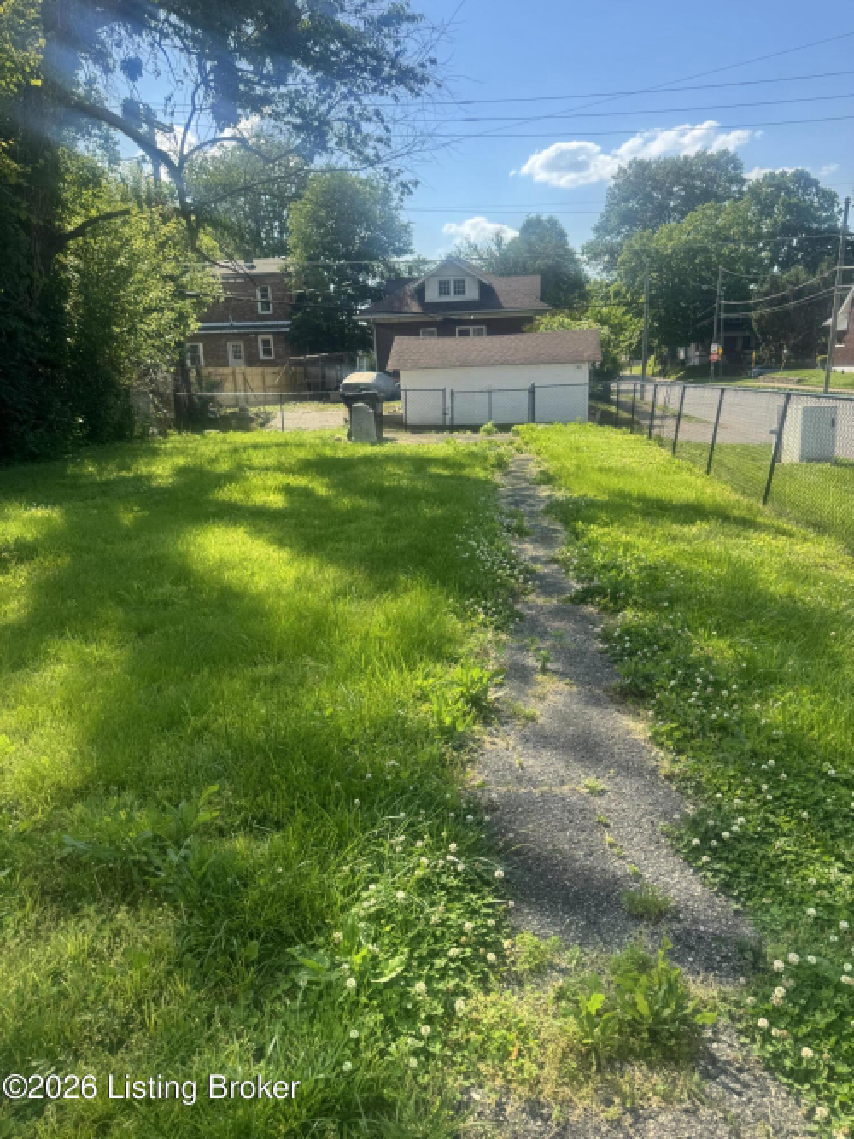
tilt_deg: -13.1
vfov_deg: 71.6
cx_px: 427
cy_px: 570
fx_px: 790
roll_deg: +2.6
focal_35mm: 24
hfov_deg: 56.8
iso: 80
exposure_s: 1/1818
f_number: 1.78
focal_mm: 6.76
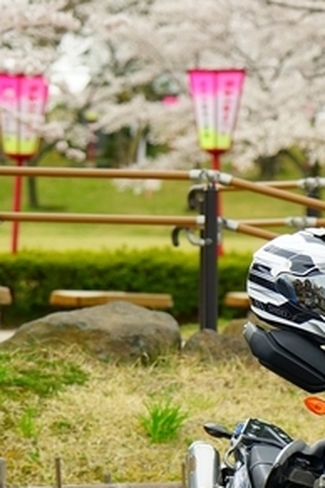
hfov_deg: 4.8
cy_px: 250
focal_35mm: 289
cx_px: 235
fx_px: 3913
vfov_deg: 7.1
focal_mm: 105
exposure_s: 1/400
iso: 640
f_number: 4
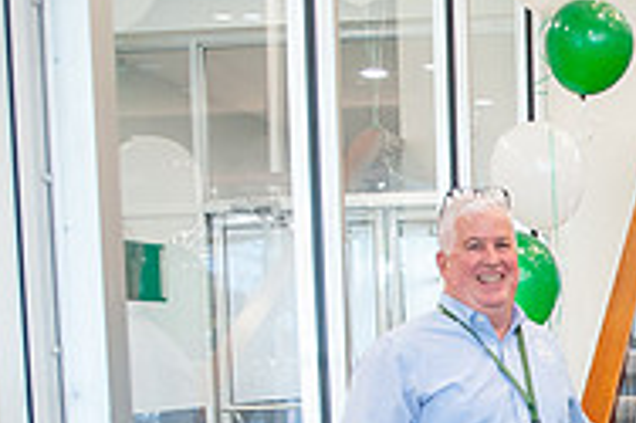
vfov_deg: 15.5
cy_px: 499
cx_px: 786
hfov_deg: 21.9
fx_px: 1500
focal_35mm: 85
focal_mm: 24
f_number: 3.2
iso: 1250
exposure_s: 1/160
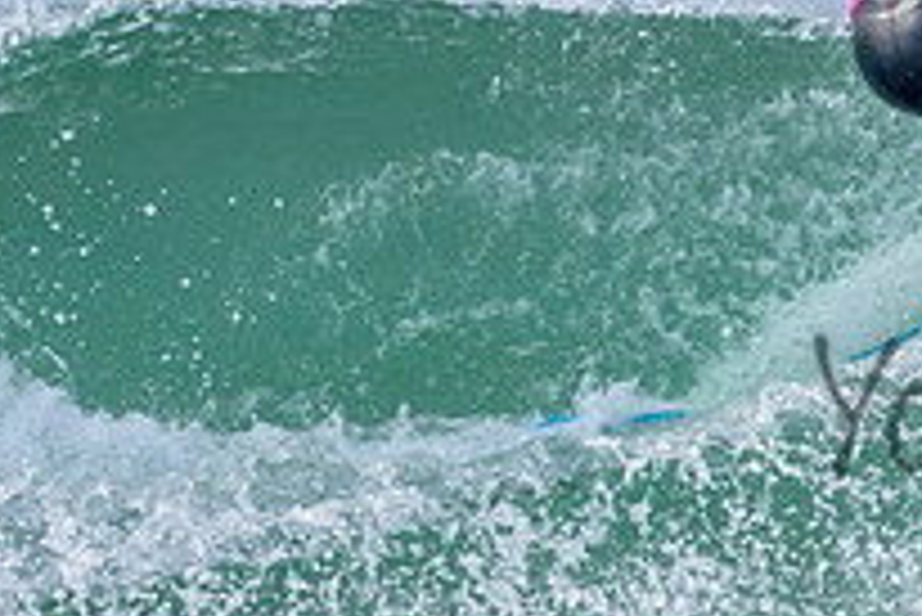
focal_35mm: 2723
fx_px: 69786
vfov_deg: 0.5
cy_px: 194
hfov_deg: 0.8
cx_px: 1037
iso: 900
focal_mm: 800
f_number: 11
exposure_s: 1/800
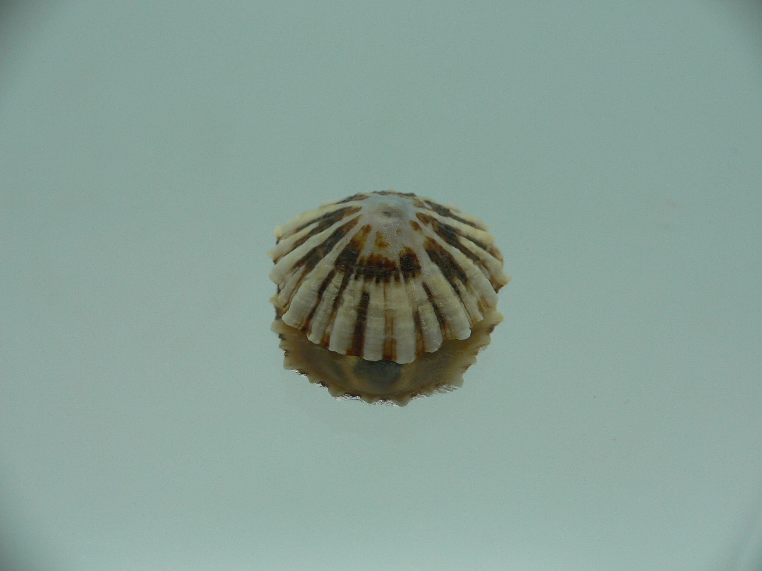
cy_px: 286
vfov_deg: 40.7
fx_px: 770
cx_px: 381
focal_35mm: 35
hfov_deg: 52.6
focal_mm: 4.6
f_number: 2.8
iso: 80
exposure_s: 1/60
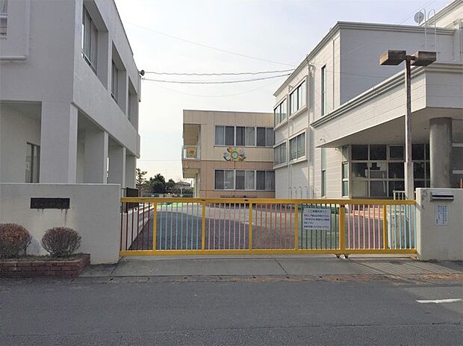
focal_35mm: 29
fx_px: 388
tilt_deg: +4.0
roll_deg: -1.3
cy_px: 173
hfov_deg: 61.7
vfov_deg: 48.2
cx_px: 232
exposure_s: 1/4950
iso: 32
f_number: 2.2
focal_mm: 4.15
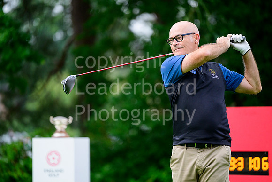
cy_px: 91
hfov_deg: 10.3
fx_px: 1511
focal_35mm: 200
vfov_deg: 6.9
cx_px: 136
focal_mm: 200
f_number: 2.8
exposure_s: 1/2000
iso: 1250
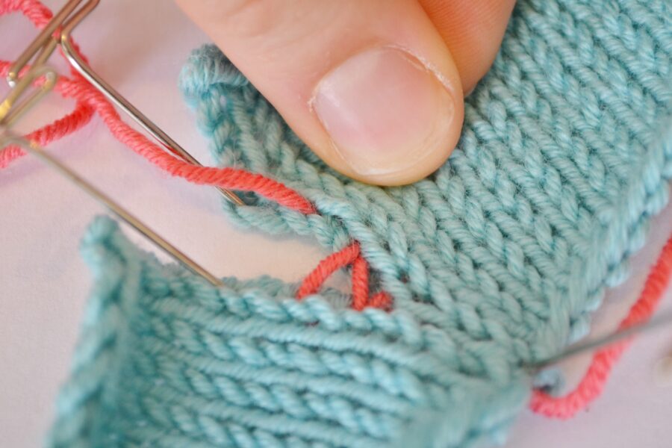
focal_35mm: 82
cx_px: 336
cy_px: 224
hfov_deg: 24.6
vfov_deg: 16.6
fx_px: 1540
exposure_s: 1/60
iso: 800
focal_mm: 55
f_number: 5.6
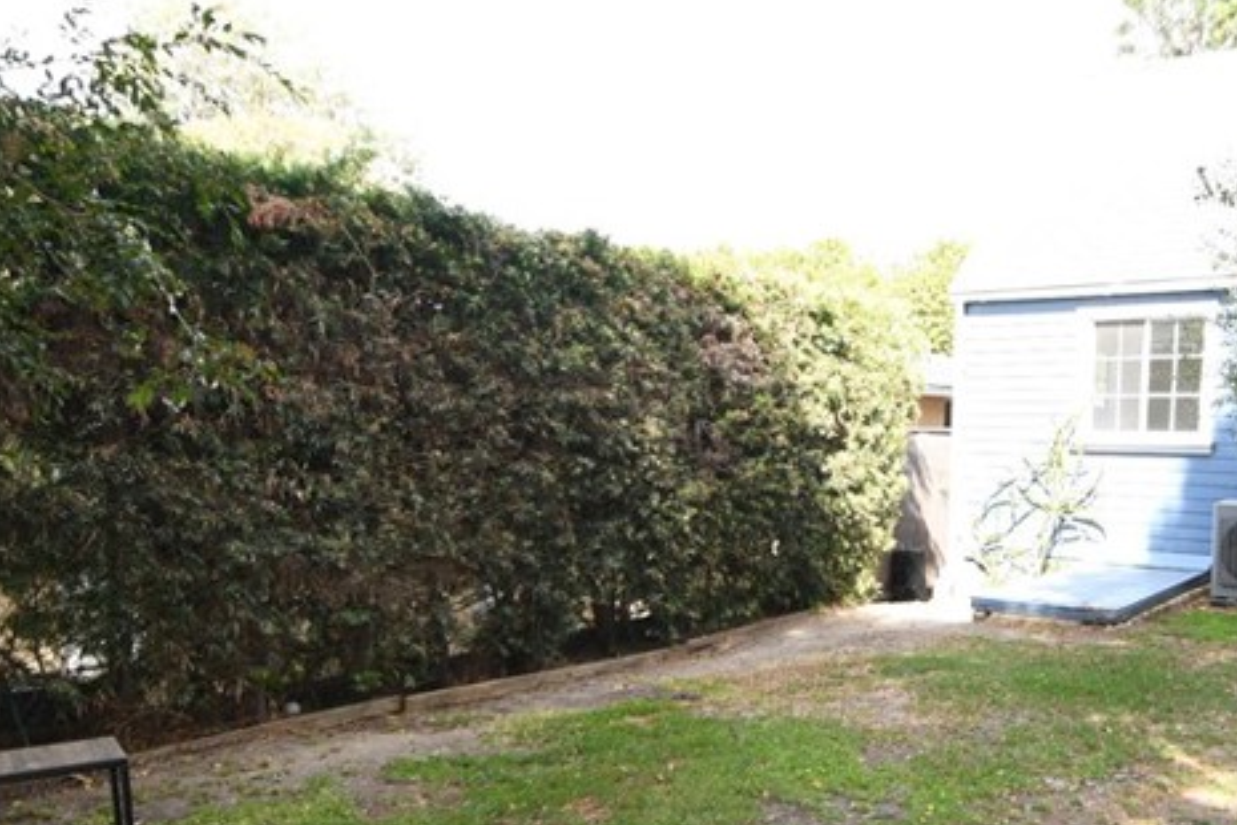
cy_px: 621
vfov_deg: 38.9
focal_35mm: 33
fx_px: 1134
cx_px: 883
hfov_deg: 55.2
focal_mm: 10
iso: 160
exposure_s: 1/200
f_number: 4
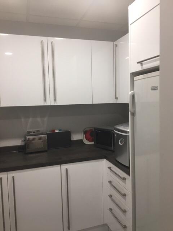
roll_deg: +1.7
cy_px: 116
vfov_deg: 61.7
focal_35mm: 29
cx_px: 86
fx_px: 193
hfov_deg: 48.2
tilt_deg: -4.6
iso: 40
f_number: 2.2
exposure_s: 1/33
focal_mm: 4.15
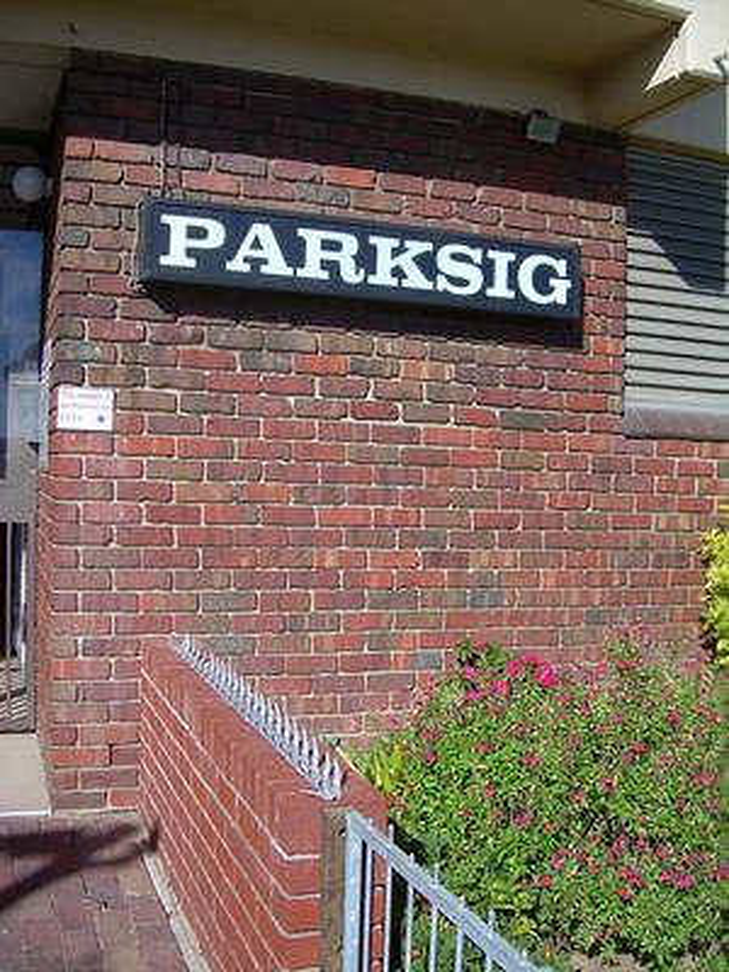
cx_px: 364
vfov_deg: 49.0
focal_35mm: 38
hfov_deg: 37.7
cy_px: 486
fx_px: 1067
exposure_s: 1/841
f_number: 2.8
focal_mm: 6.3
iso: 50
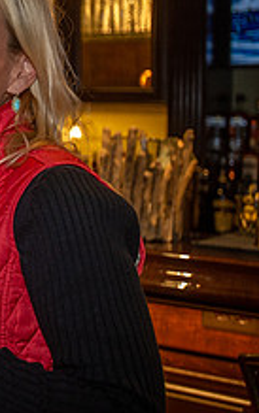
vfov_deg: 25.1
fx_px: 914
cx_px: -174
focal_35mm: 81
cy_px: 87
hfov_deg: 14.6
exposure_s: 1/125
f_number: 3.2
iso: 2000
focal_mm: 30
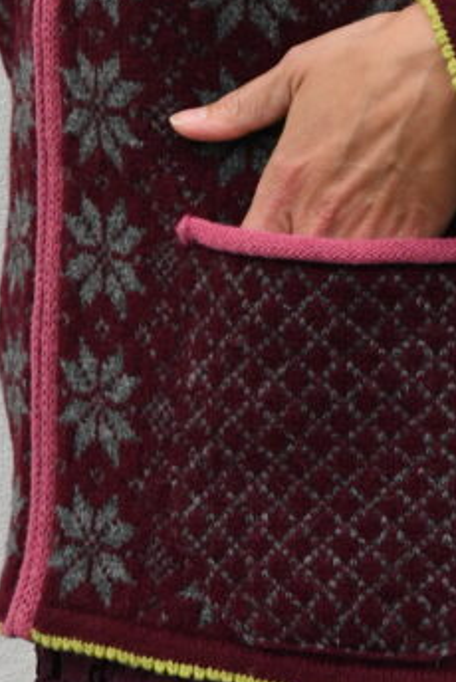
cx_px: 436
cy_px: -236
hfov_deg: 4.5
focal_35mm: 305
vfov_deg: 6.7
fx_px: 5783
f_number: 11
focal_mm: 70
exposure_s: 1/500
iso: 1600
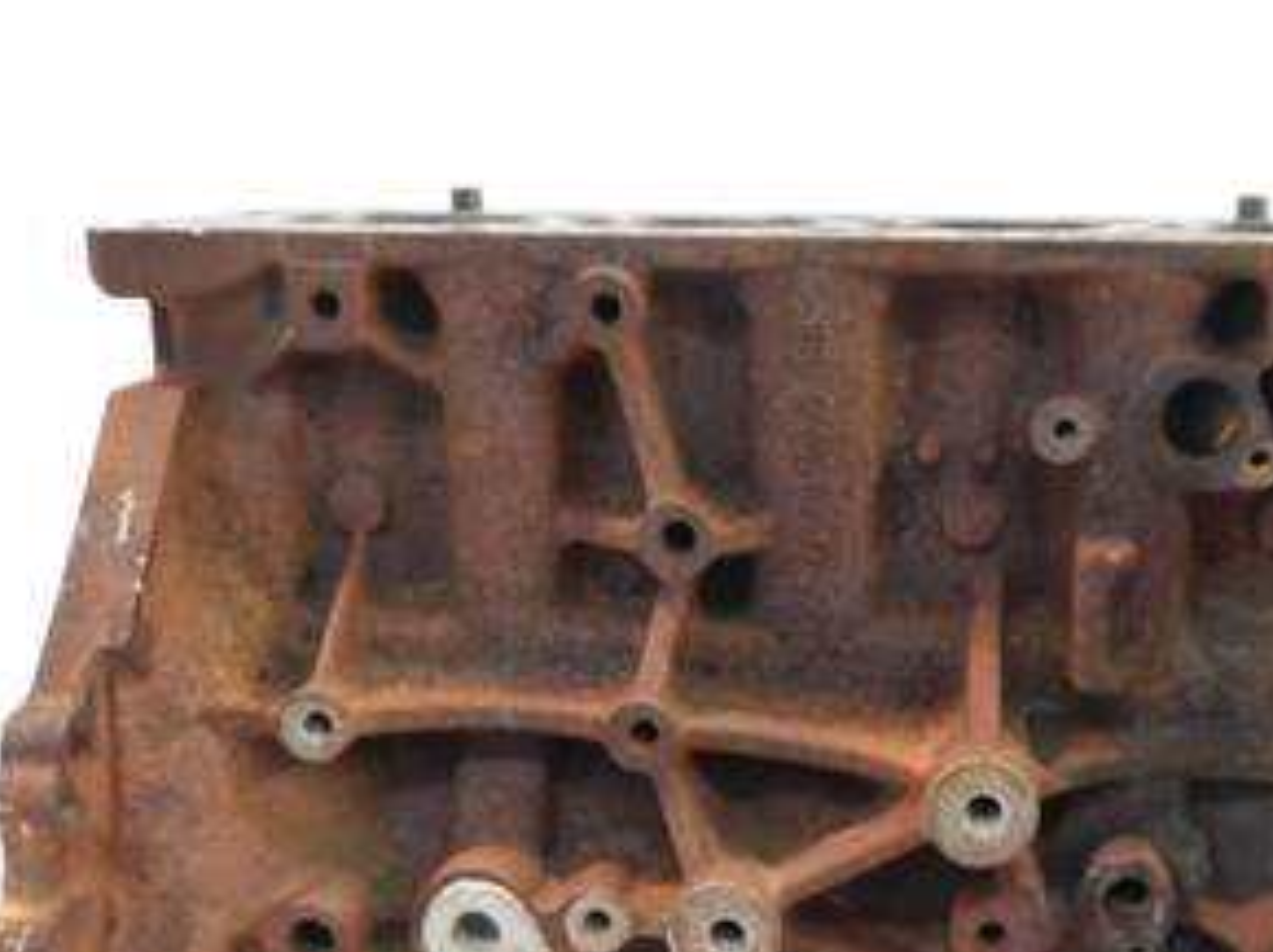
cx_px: 869
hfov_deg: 35.8
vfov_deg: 27.2
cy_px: 689
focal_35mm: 53
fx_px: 1947
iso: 3200
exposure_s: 1/100
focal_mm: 16
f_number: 3.9
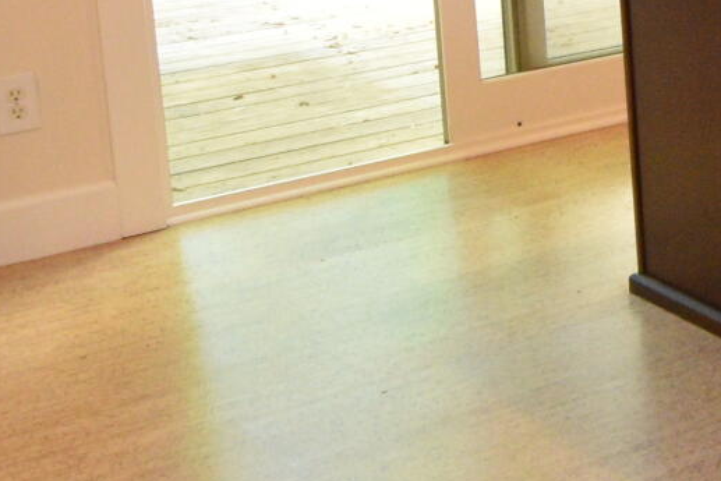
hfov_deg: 18.9
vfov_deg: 15.1
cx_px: 1230
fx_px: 1743
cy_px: -114
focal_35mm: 87
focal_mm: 10
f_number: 4.5
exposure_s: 1/60
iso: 1600
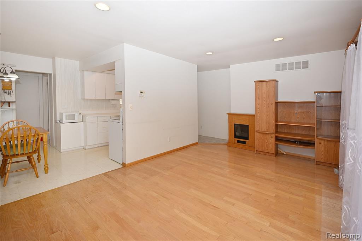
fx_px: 141
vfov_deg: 81.2
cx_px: 181
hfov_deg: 104.3
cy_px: 120
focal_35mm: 14
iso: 160
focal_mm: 14
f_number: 8
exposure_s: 1/60
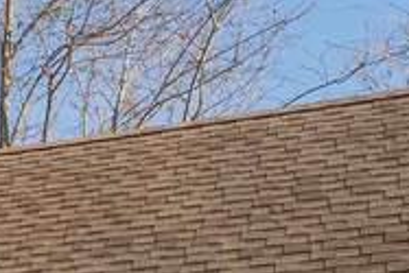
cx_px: -521
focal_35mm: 123
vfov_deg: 10.3
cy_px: 545
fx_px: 1398
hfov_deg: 13.2
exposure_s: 1/160
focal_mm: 18
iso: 100
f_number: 7.1
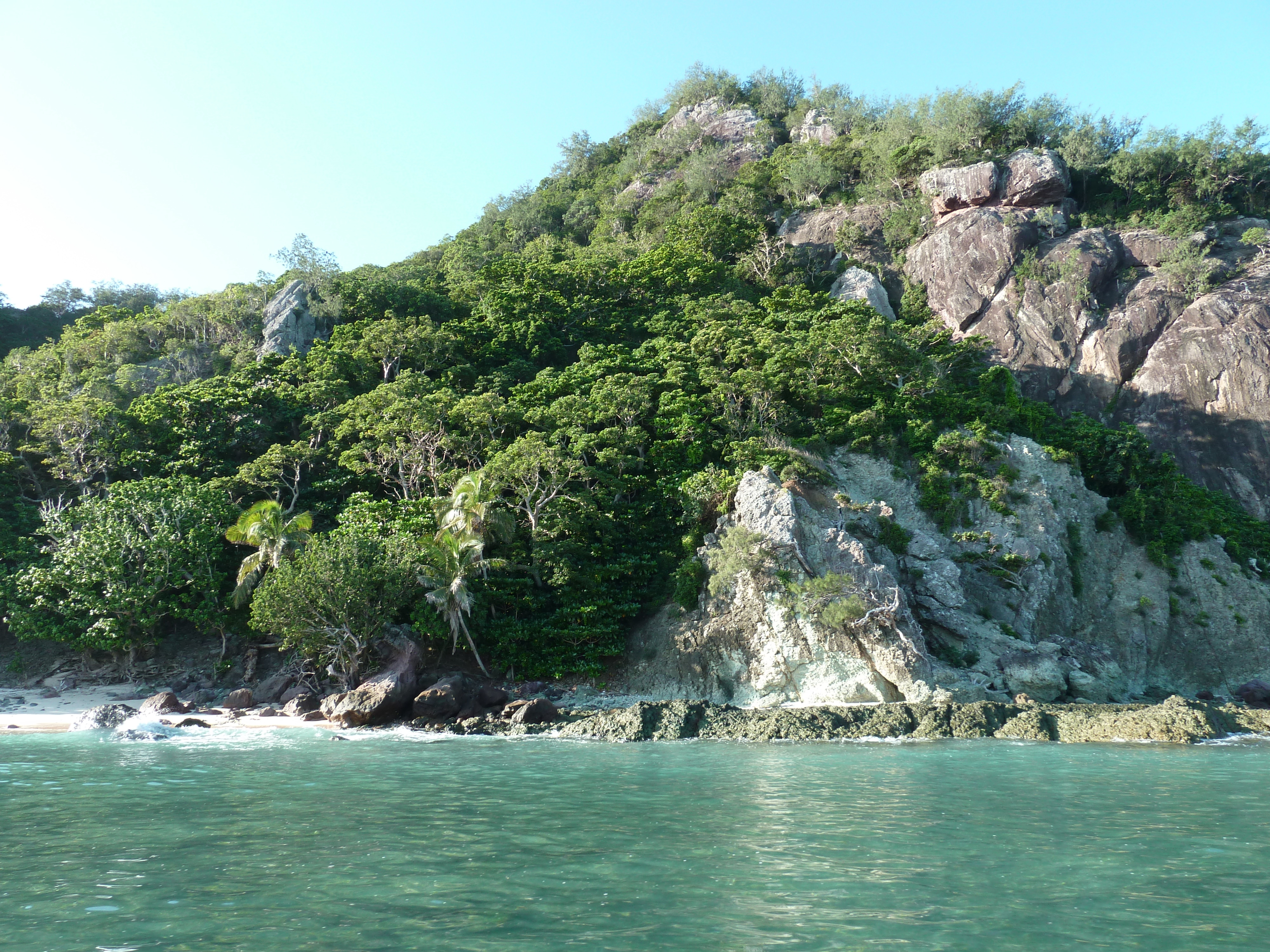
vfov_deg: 54.9
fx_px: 917
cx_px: 635
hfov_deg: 69.4
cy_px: 476
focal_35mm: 25
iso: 80
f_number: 4
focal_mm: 4.1
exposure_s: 1/100
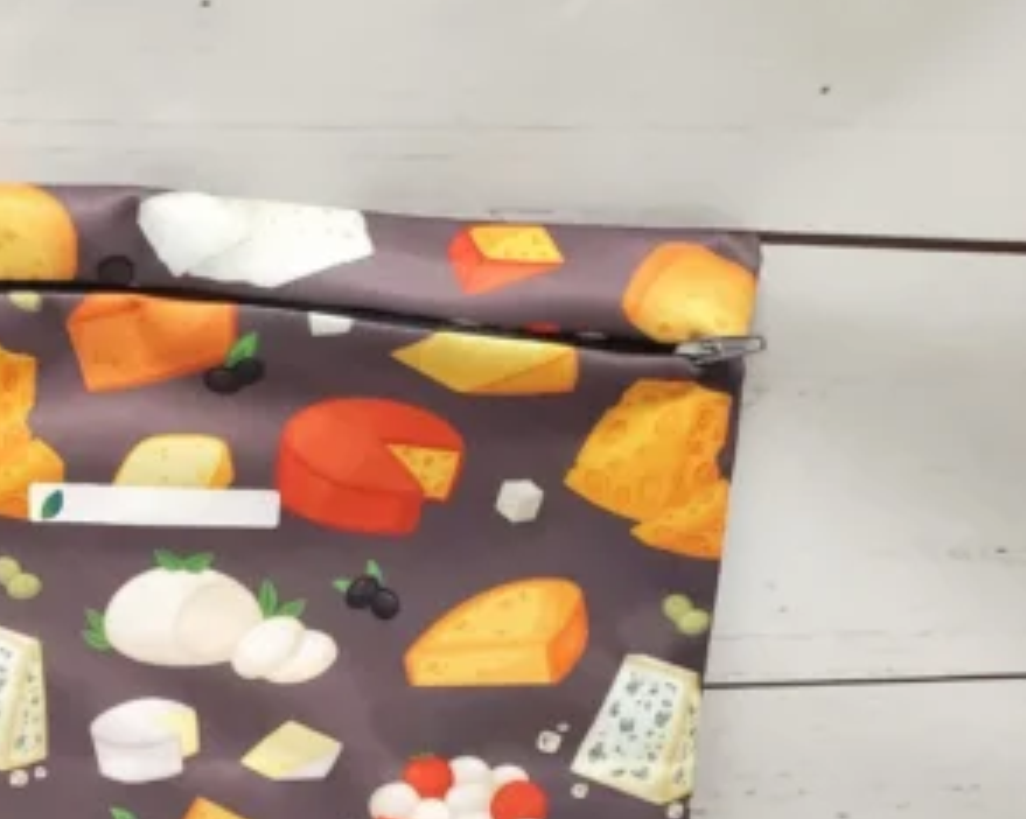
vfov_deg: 27.8
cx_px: 154
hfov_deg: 34.5
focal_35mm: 52
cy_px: 774
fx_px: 1578
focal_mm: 4.3
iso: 200
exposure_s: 1/60
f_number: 2.4
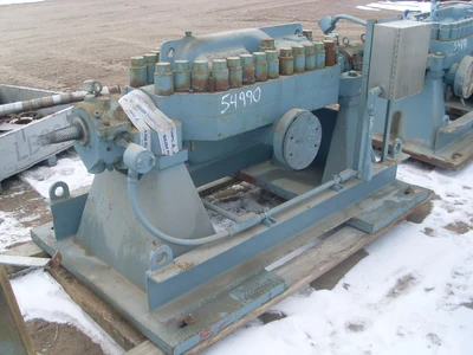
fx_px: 519
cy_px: 178
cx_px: 236
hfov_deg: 49.0
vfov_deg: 37.7
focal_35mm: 38
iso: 80
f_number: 7.7
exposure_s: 1/90
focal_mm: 6.3
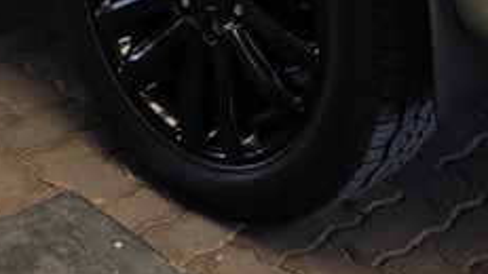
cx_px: 372
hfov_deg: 19.1
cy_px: -358
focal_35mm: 111
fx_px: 1436
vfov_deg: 9.8
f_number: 1.7
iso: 16
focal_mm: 6.25
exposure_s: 1/100
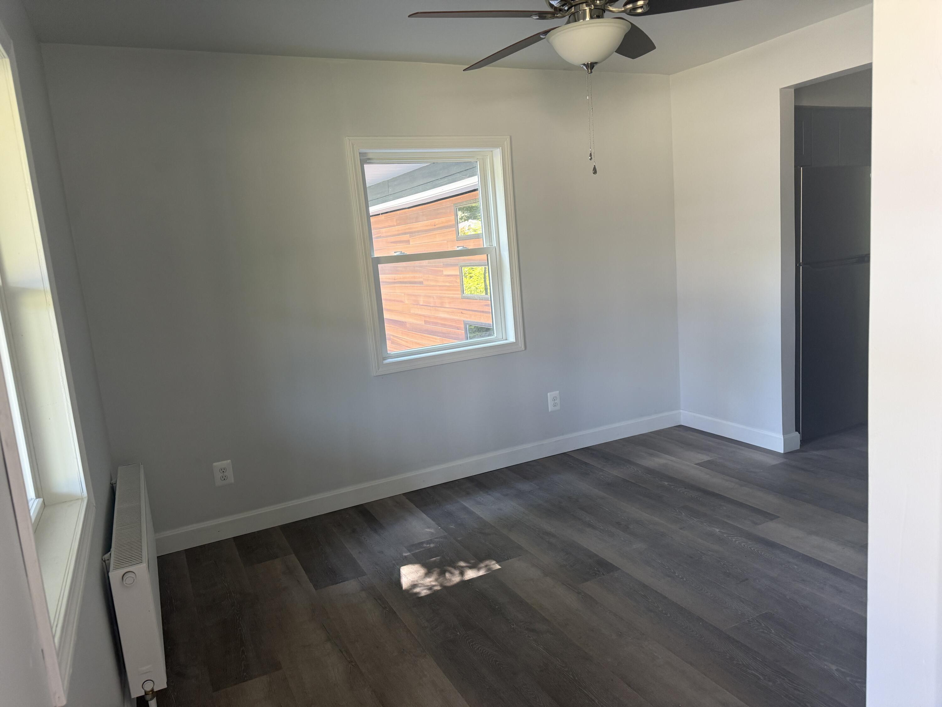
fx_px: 653
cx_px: 471
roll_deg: +5.2
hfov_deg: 71.6
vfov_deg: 56.8
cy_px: 354
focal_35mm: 24
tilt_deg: -9.1
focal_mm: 6.76
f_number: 1.78
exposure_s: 1/85
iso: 200
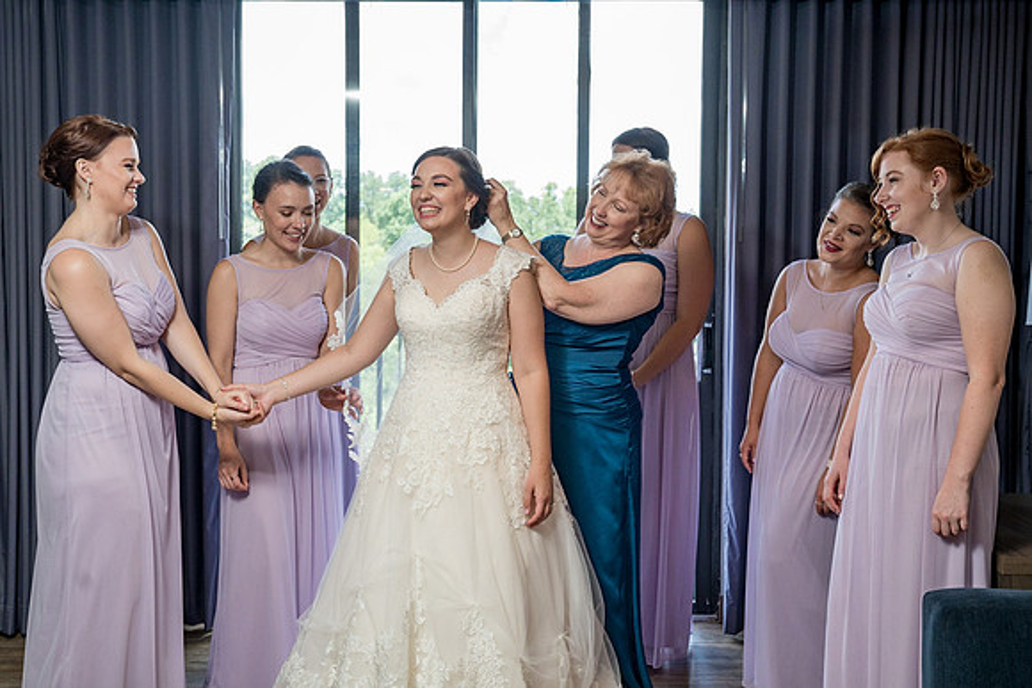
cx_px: 492
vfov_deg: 32.9
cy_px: 314
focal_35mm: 41
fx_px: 1165
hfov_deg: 47.8
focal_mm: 37
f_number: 5.6
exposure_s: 1/200
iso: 1000
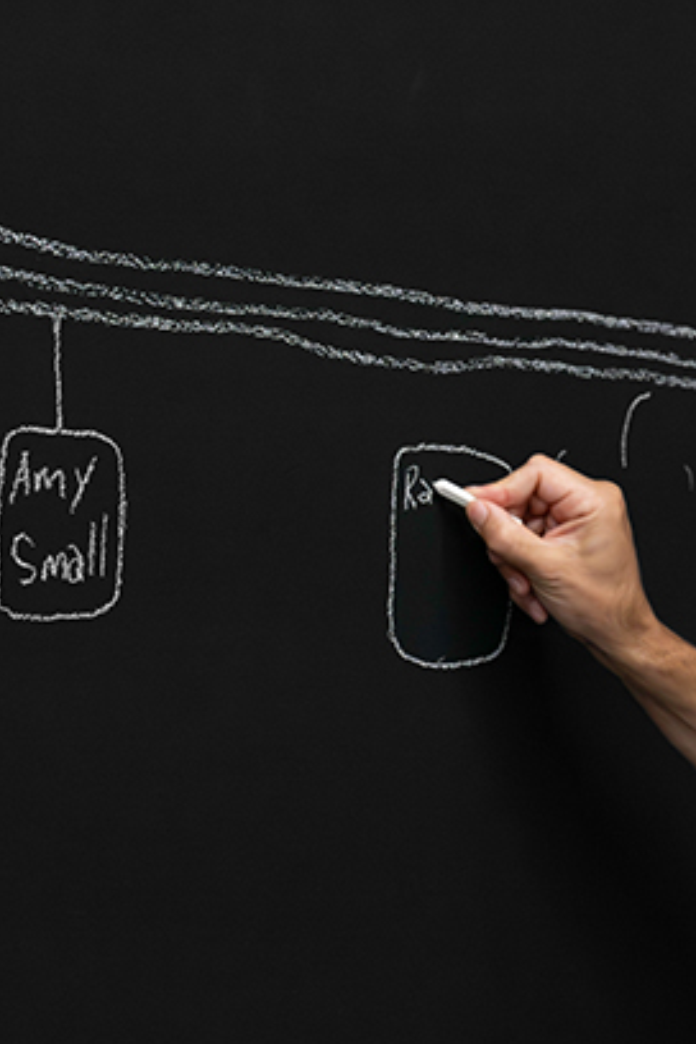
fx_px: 3480
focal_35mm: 120
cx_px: 885
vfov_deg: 17.1
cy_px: 516
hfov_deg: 11.2
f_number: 5.6
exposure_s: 1/60
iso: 16000
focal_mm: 70
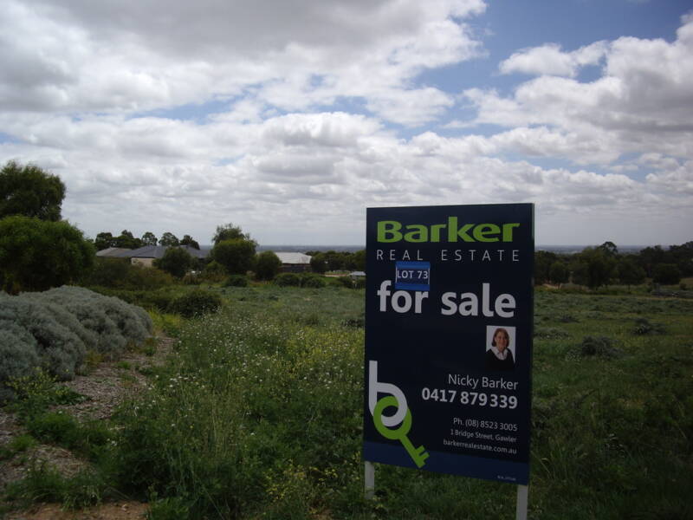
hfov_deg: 49.0
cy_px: 260
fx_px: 761
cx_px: 346
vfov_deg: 37.7
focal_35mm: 38
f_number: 8
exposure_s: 1/250
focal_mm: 7.9
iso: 64
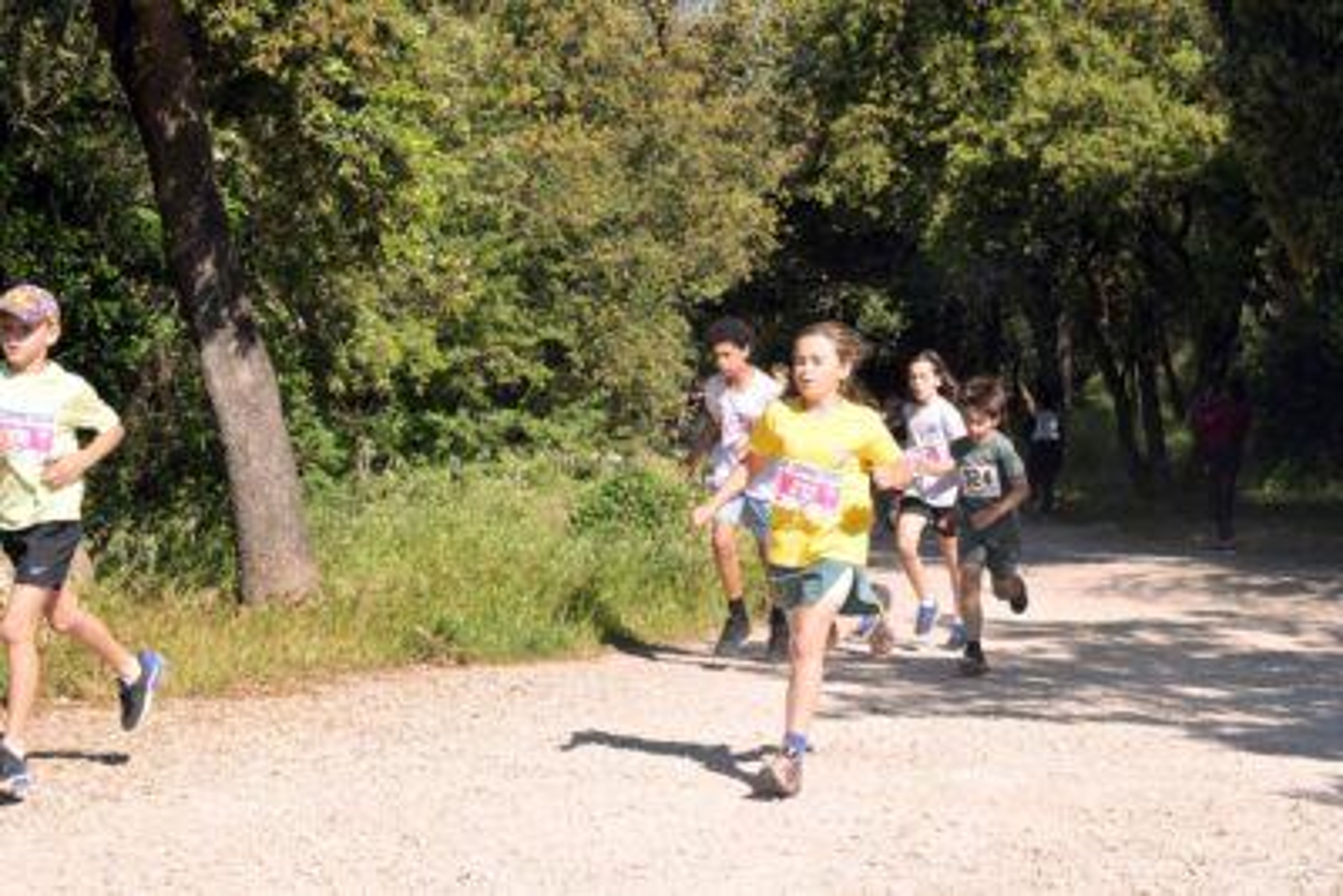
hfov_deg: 28.8
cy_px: 448
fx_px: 2612
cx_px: 672
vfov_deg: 19.5
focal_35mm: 70
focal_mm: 70
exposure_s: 1/400
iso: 800
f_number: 16
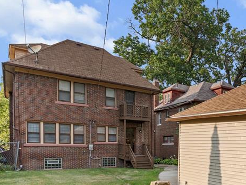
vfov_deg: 40.3
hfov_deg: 45.7
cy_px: 145
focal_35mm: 34
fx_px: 242
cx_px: 244
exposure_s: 1/30
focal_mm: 16
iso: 100
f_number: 8
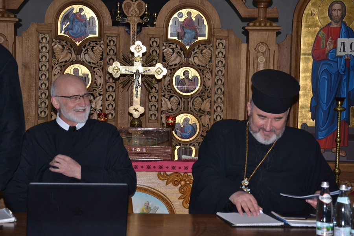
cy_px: 118
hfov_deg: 18.2
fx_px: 1106
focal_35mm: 112
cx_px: 177
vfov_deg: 12.2
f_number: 8
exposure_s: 1/60
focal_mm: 75
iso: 800
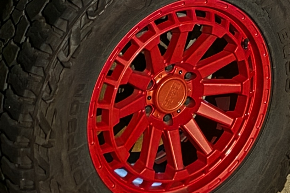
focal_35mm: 117
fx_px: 942
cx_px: 338
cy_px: -152
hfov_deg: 16.8
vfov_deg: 11.0
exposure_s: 1/4.51
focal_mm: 6.5
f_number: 1.4
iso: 800
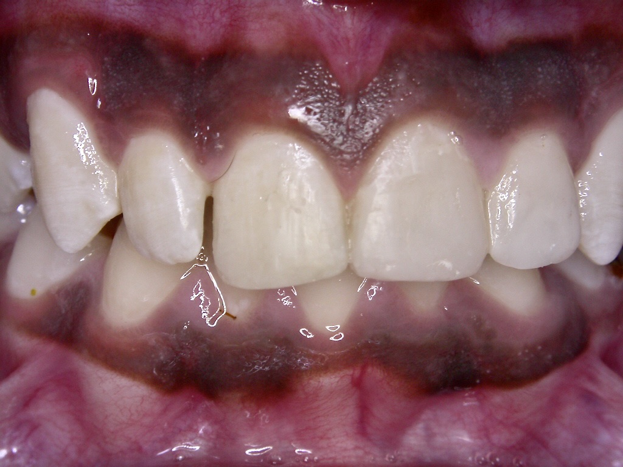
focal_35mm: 140
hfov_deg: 14.1
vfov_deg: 10.6
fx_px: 2520
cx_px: 312
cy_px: 234
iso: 100
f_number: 9.7
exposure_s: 1/105
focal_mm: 29.1
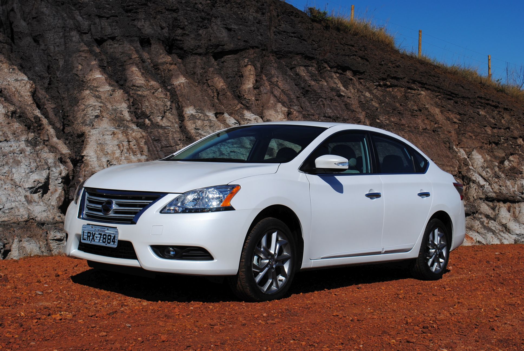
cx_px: 262
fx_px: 743
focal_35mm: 51
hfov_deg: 38.8
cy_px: 176
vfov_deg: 26.6
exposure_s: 1/500
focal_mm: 34
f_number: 10
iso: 100
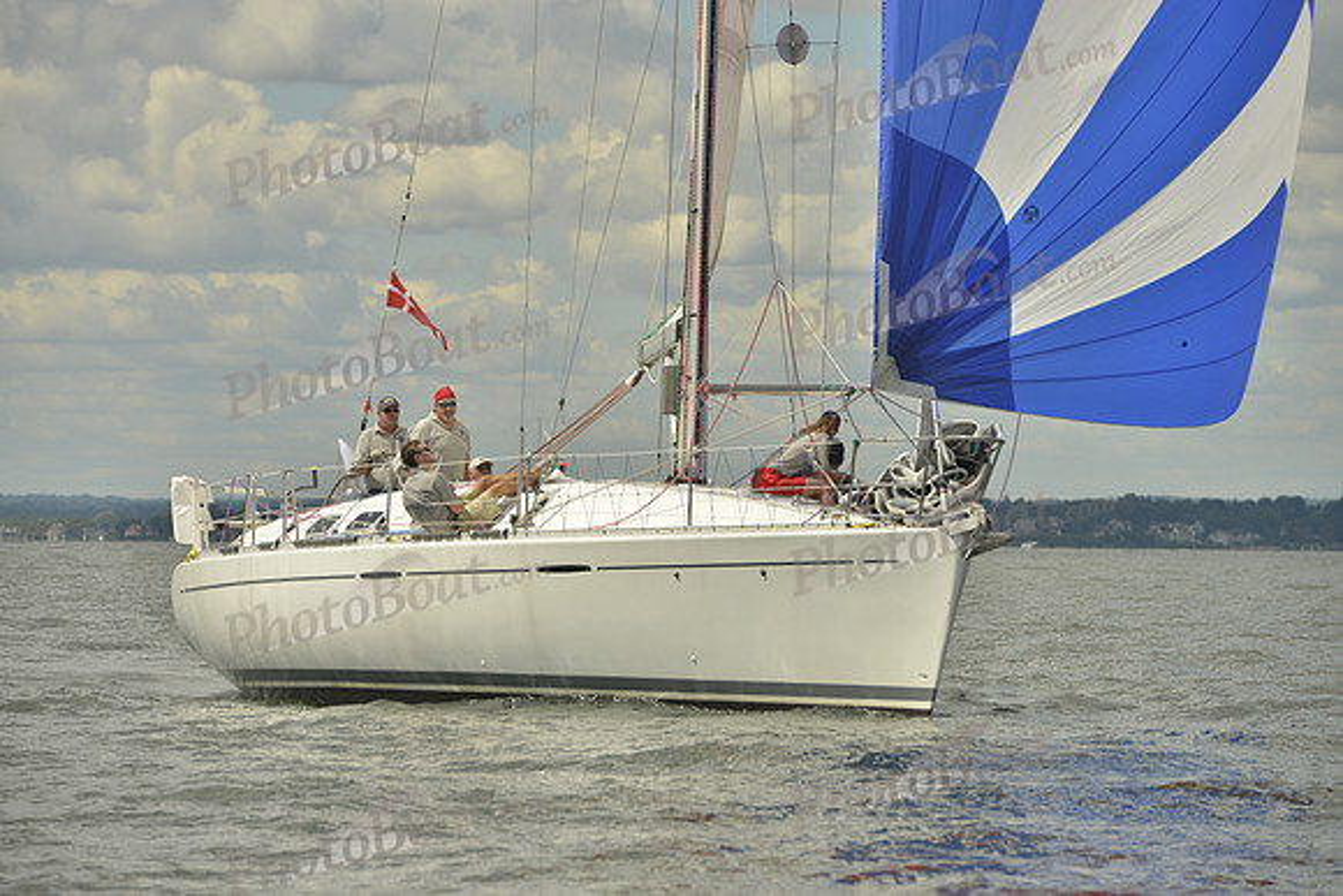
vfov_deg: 6.9
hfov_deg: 10.3
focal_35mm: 200
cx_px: 672
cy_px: 448
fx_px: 7463
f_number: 9
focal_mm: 200
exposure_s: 1/1000
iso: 200
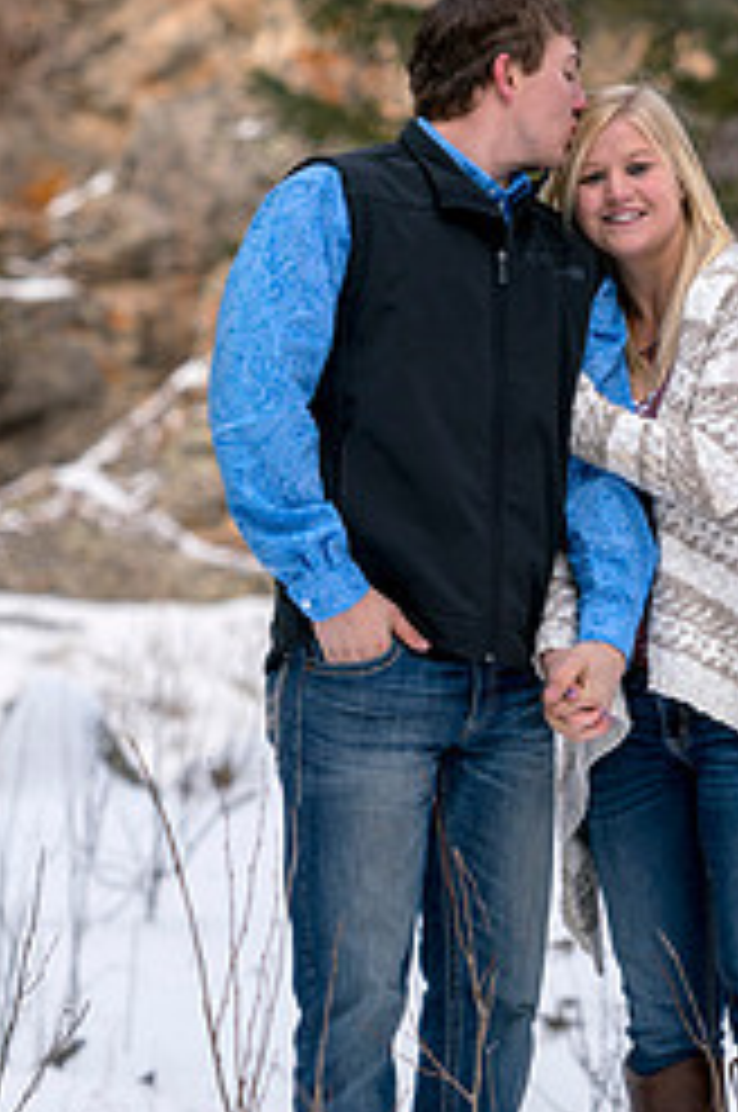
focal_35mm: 219
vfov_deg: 9.4
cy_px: 675
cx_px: 544
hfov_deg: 6.3
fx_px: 6753
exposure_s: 1/200
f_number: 3.5
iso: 250
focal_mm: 120
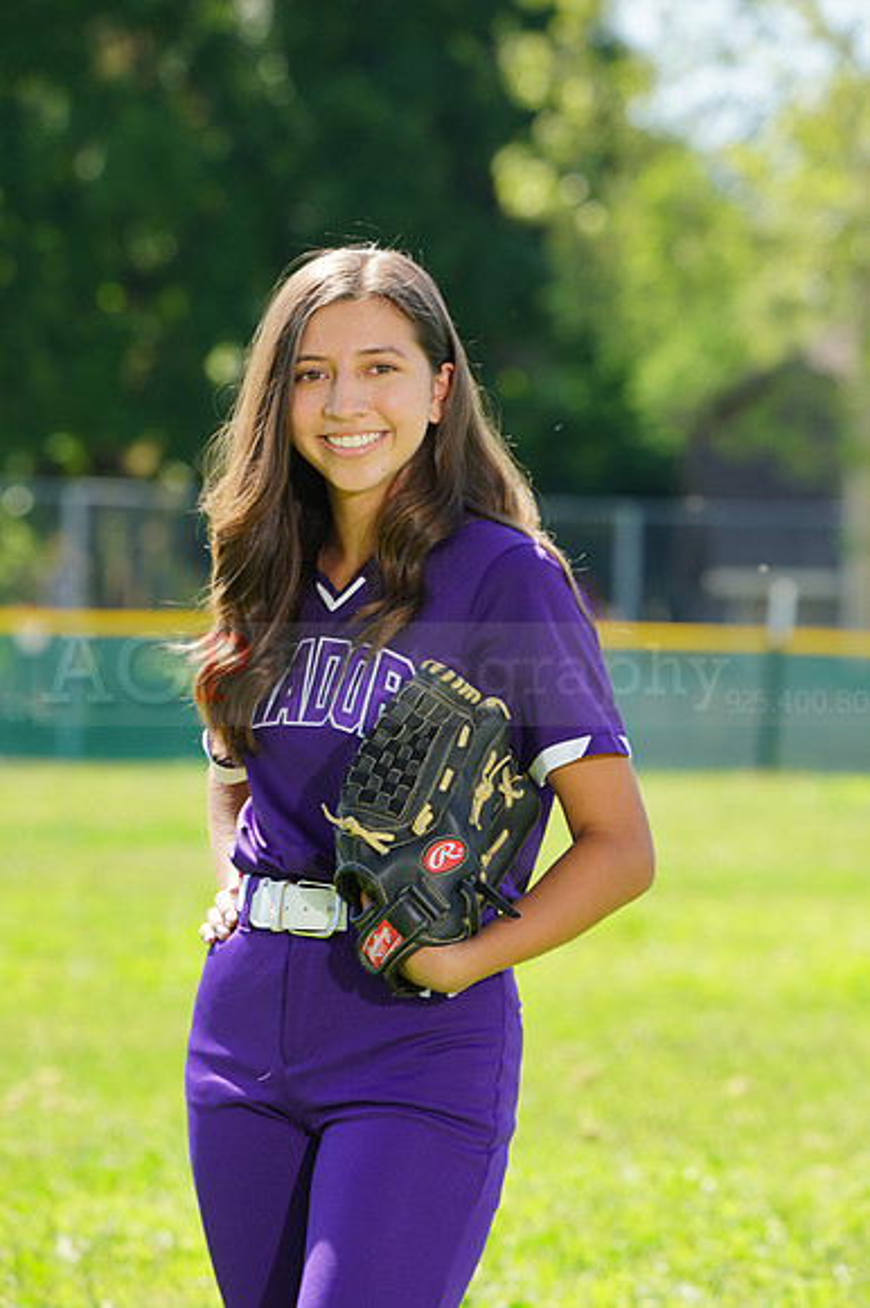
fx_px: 10669
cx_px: 435
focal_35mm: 294
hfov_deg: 4.7
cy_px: 654
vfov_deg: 7.0
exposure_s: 1/125
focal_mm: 294
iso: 200
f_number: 10
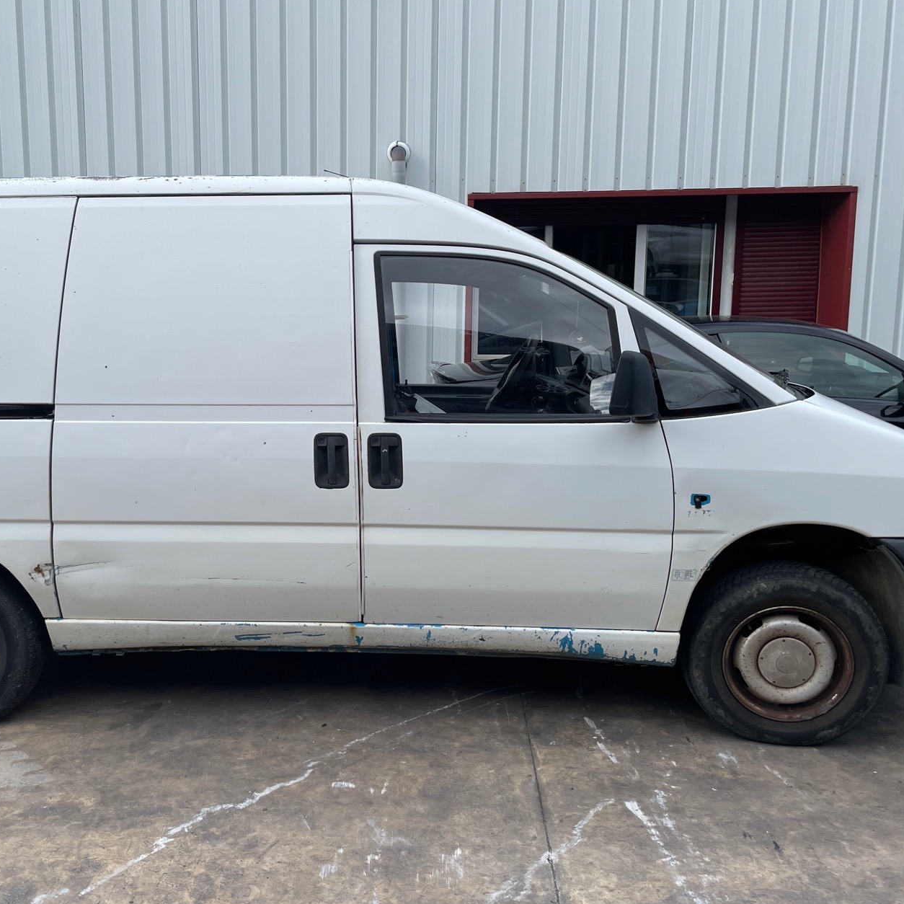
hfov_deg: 49.3
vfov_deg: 49.7
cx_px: 350
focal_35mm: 33
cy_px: 447
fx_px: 975
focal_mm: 4.2
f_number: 1.6
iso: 32
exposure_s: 1/1916
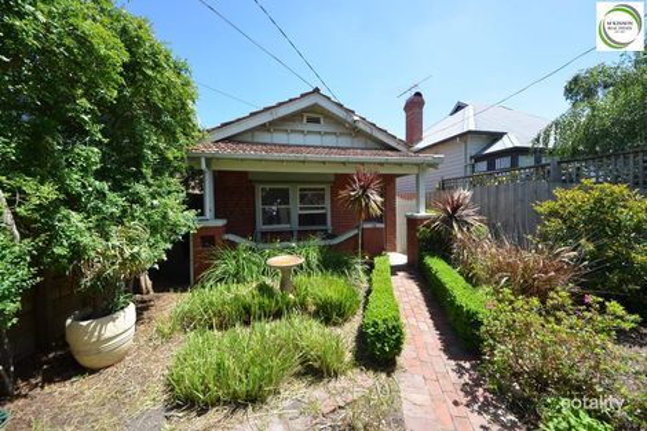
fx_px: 216
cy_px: 216
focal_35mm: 12
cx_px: 324
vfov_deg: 90.0
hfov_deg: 112.6
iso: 400
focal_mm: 8
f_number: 9
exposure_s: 1/320
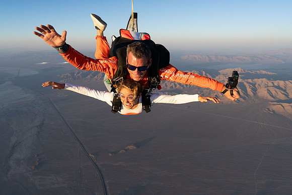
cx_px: 146
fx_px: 195
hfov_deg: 73.7
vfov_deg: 53.2
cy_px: 98
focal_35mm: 24
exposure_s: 1/2000
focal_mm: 24
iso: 1250
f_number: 6.3
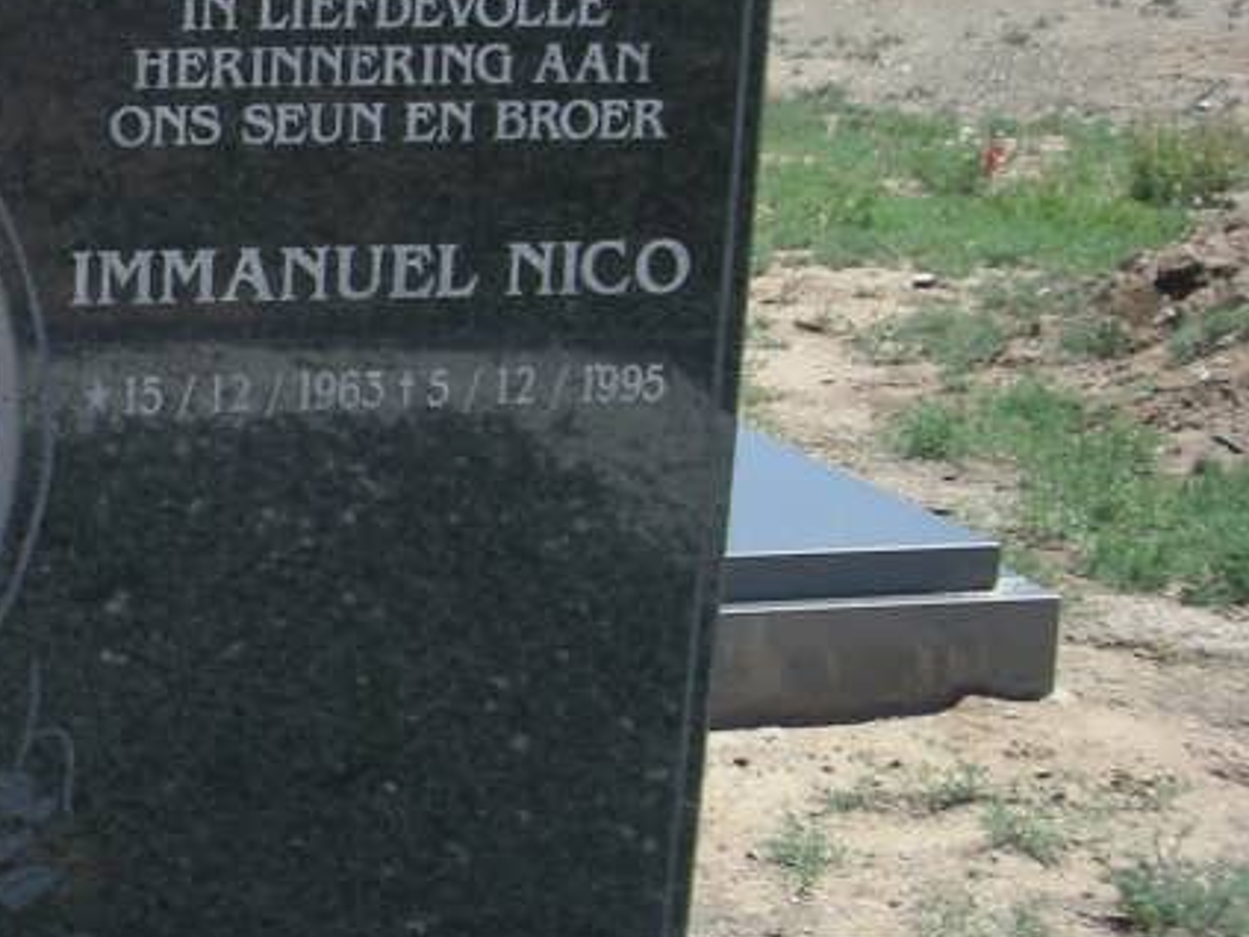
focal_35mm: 99
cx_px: -516
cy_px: 486
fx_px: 3572
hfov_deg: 18.1
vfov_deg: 14.9
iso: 50
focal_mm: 5.7
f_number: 5.7
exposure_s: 1/145
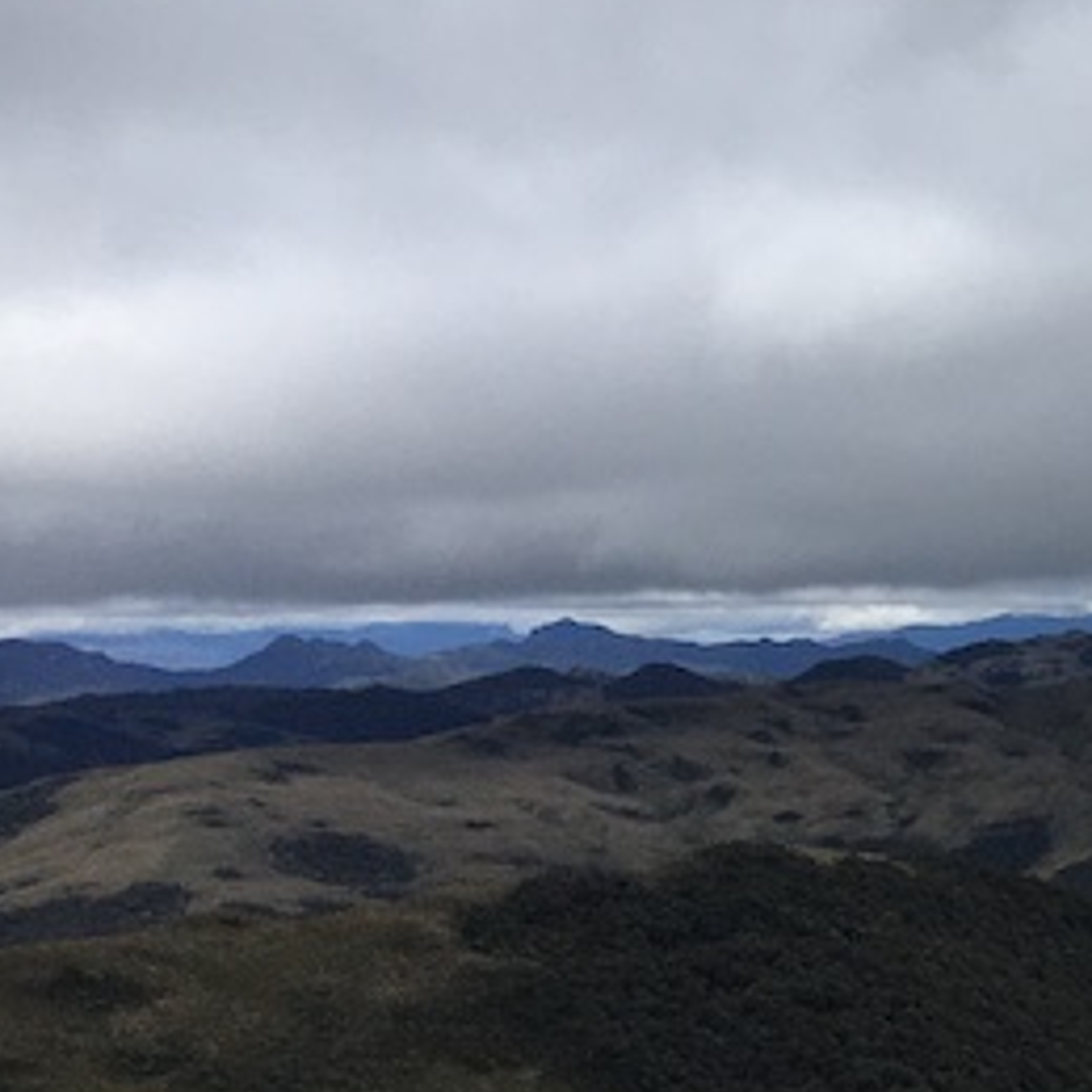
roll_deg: +0.6
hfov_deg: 14.6
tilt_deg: -9.8
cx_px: 2117
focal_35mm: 101
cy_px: 1285
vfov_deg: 16.6
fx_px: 3605
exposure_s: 1/1972
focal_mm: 4.15
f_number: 2.2
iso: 25
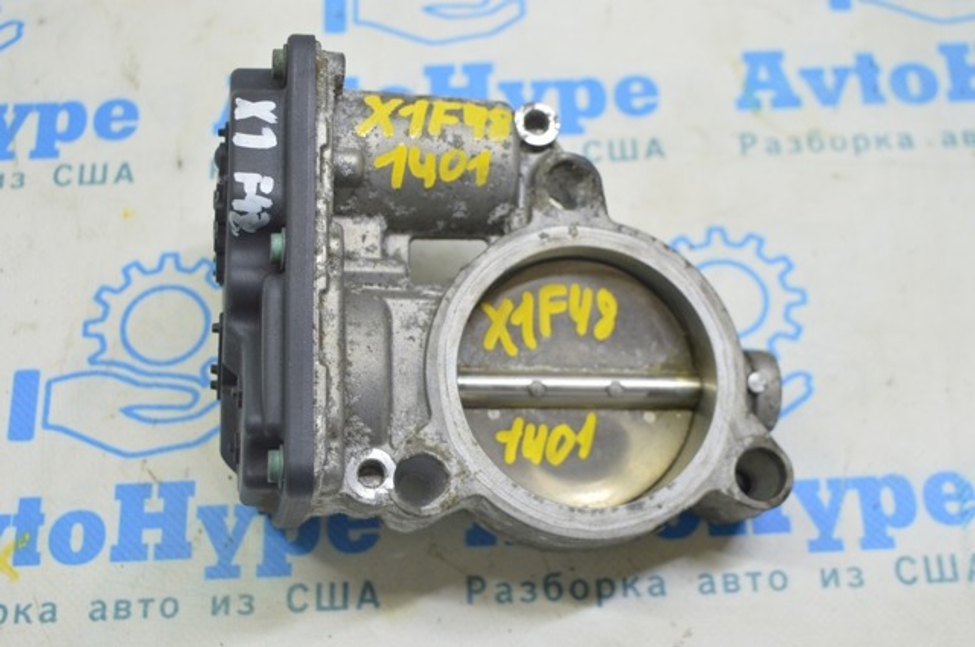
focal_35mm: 57
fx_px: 1542
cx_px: 488
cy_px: 324
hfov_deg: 35.1
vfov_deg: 23.7
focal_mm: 38
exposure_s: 1/20
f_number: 5.6
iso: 400
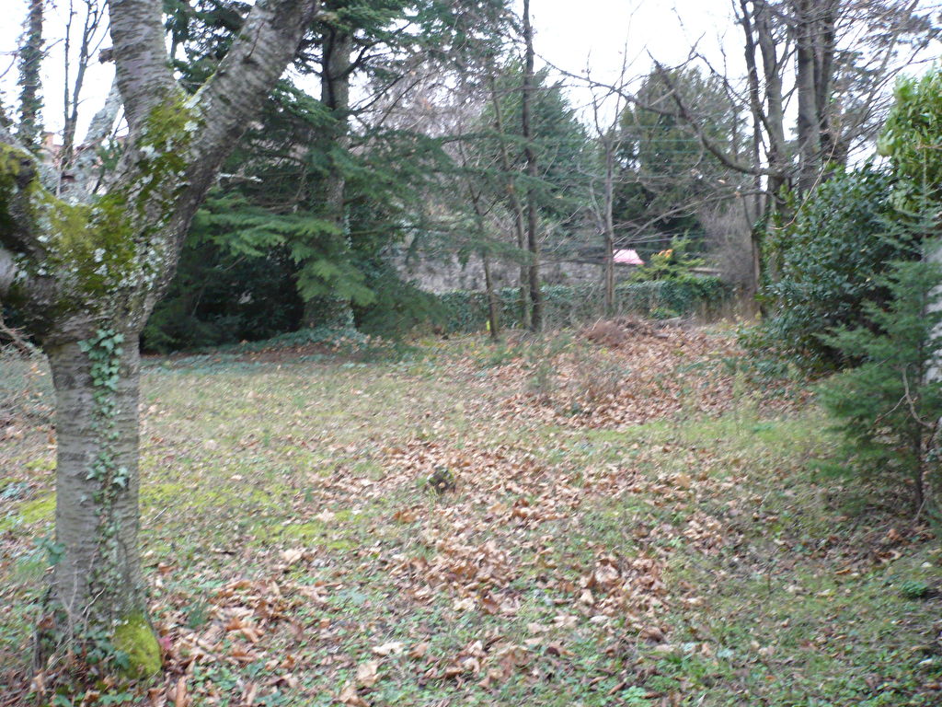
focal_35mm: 35
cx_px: 471
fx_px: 952
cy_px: 354
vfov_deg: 40.7
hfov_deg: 52.6
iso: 160
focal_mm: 5.8
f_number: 2.8
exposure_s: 1/30
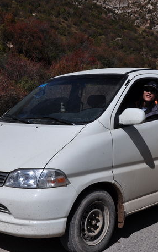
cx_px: 102
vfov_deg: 36.3
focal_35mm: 56
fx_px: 386
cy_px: 127
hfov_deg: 23.1
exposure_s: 1/1000
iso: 200
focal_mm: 24
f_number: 10
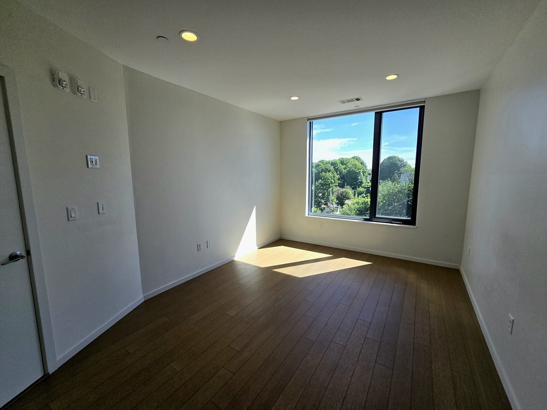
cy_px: 205
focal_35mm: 13
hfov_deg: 106.2
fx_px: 205
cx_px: 274
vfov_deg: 89.9
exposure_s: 1/1000
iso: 80
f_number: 2.2
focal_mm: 2.2
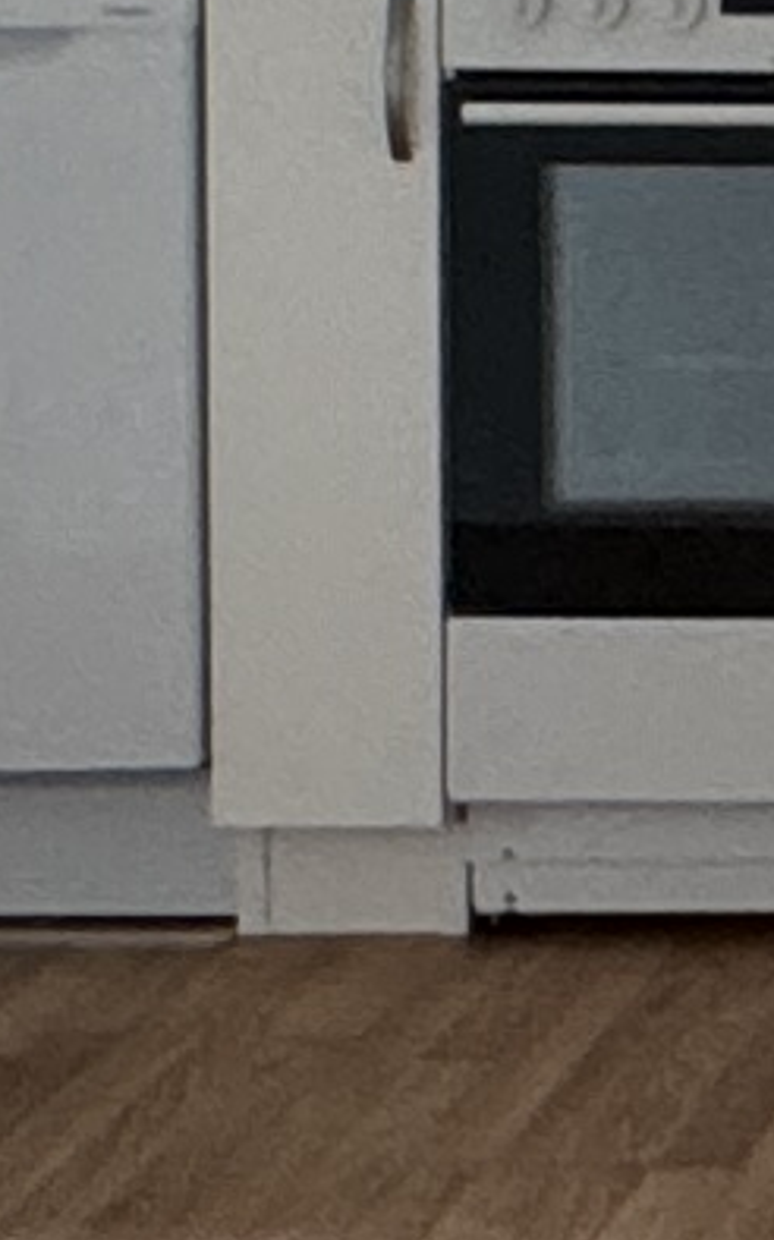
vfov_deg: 13.4
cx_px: 2300
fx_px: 5134
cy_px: -277
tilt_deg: -3.7
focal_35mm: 152
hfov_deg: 7.6
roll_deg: -0.9
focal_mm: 2.22
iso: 200
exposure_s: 1/100
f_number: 2.2
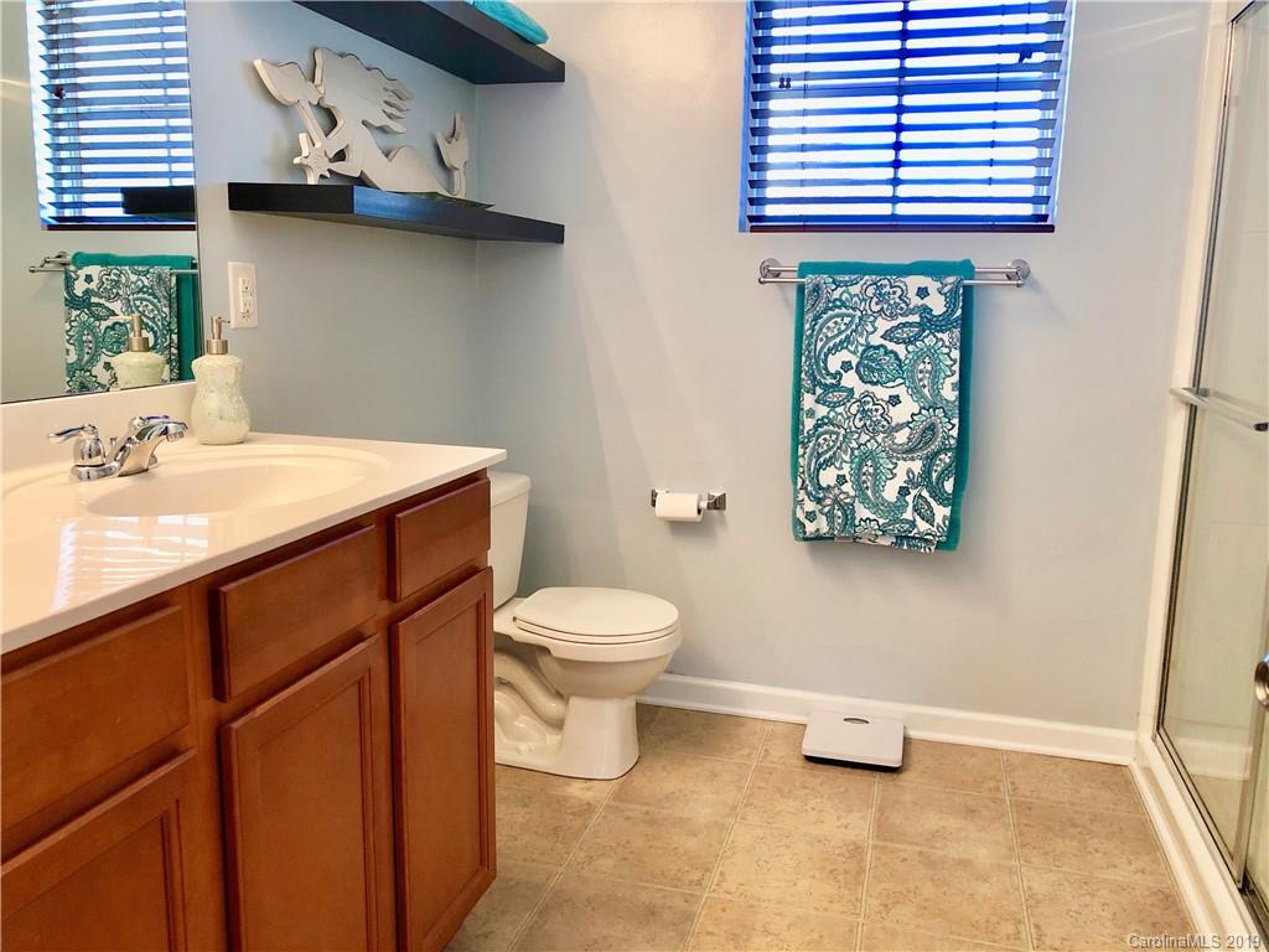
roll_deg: -1.7
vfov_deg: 49.7
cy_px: 476
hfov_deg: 63.4
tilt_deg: -10.1
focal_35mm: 28
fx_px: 1026
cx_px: 634
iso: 40
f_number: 1.8
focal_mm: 3.99
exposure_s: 1/30
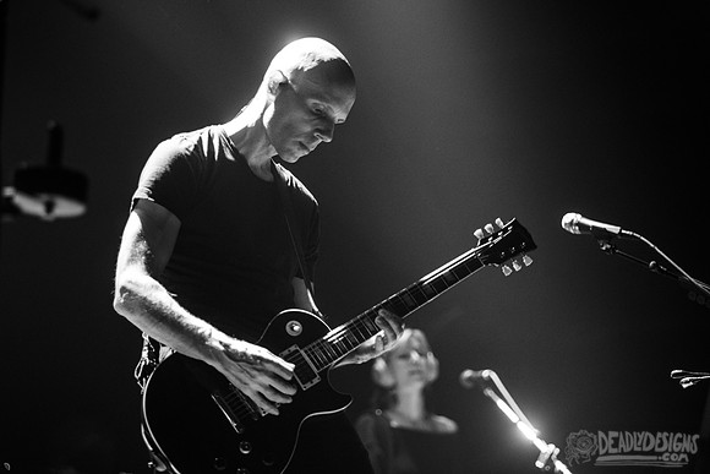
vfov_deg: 10.4
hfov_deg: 15.6
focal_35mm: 131
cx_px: 337
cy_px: 225
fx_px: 2593
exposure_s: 1/100
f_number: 3.2
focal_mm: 125
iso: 3200
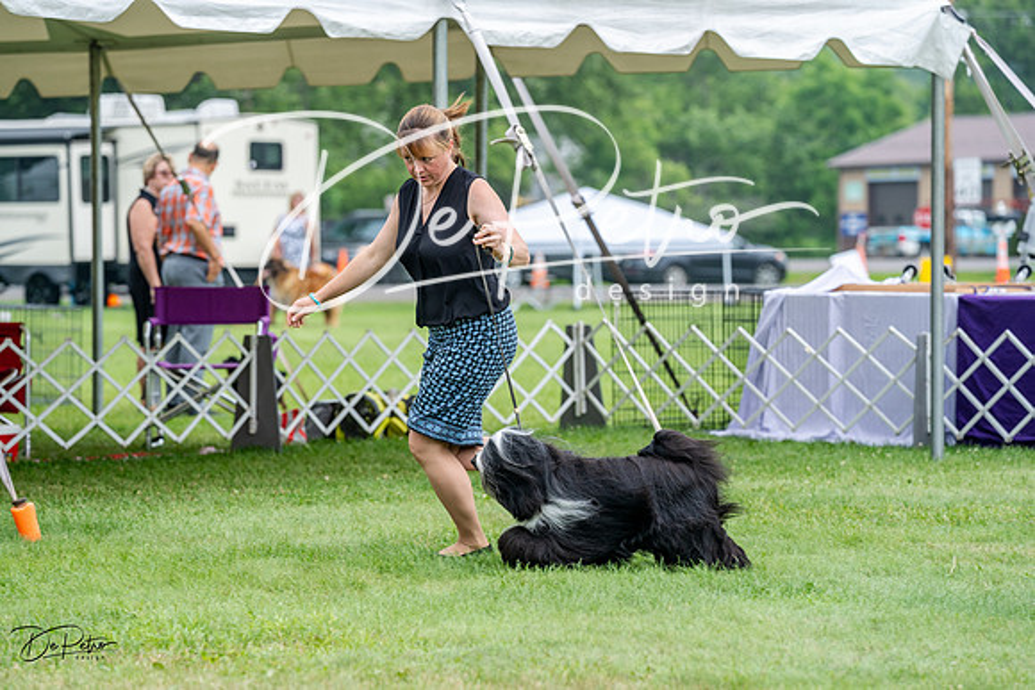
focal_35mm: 158
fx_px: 4543
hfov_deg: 13.0
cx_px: 518
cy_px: 345
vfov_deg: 8.7
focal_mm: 158
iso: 400
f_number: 4.5
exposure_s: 1/400
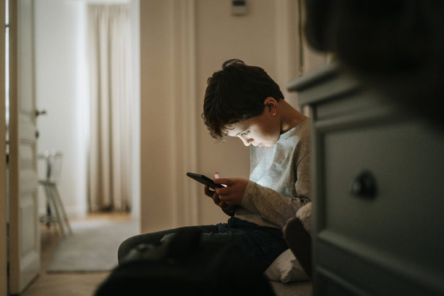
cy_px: 148
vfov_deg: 27.0
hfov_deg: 39.6
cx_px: 222
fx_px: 617
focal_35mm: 50
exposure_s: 1/100
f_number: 1.8
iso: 640
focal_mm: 50
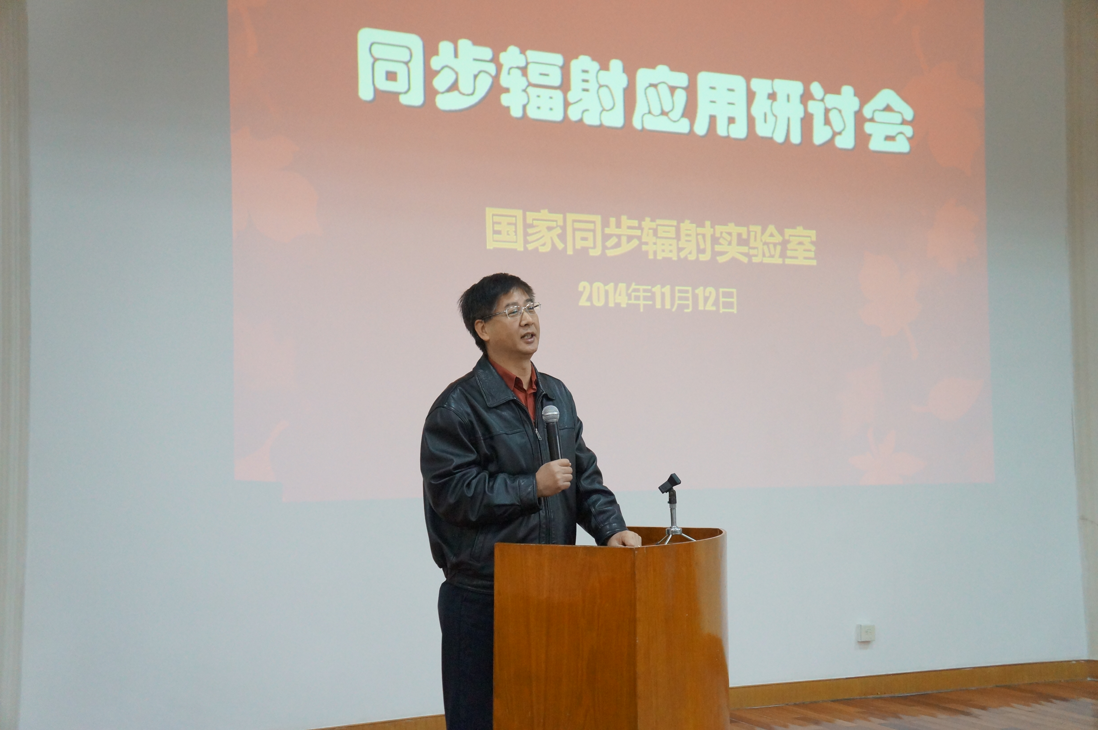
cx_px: 549
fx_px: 1462
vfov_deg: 28.0
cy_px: 365
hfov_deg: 41.2
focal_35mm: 48
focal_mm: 32
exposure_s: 1/80
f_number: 4
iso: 3200
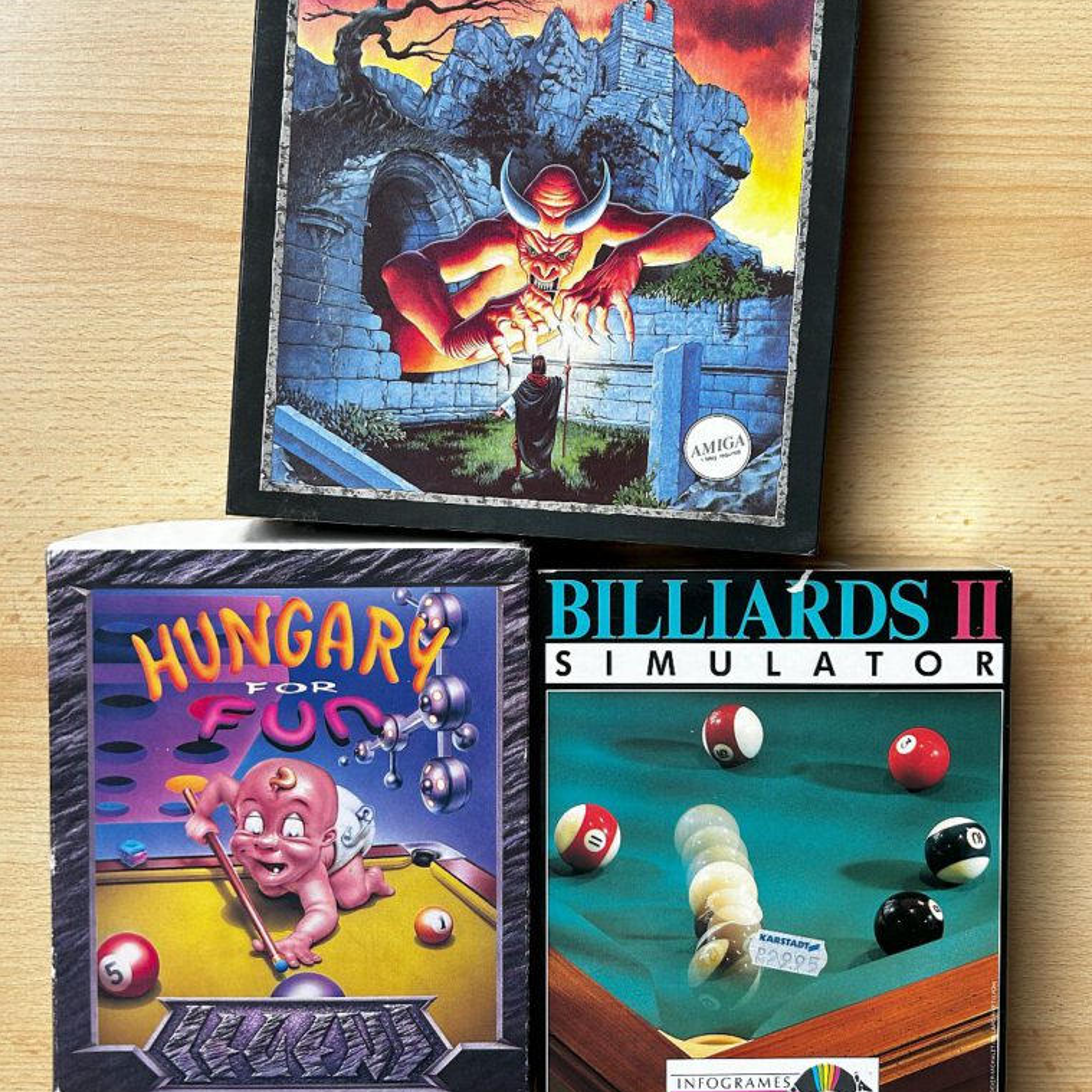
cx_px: 551
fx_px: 1106
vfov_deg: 52.4
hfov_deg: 52.5
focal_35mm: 31
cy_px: 479
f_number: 1.5
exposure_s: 1/121
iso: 50
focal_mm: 5.7
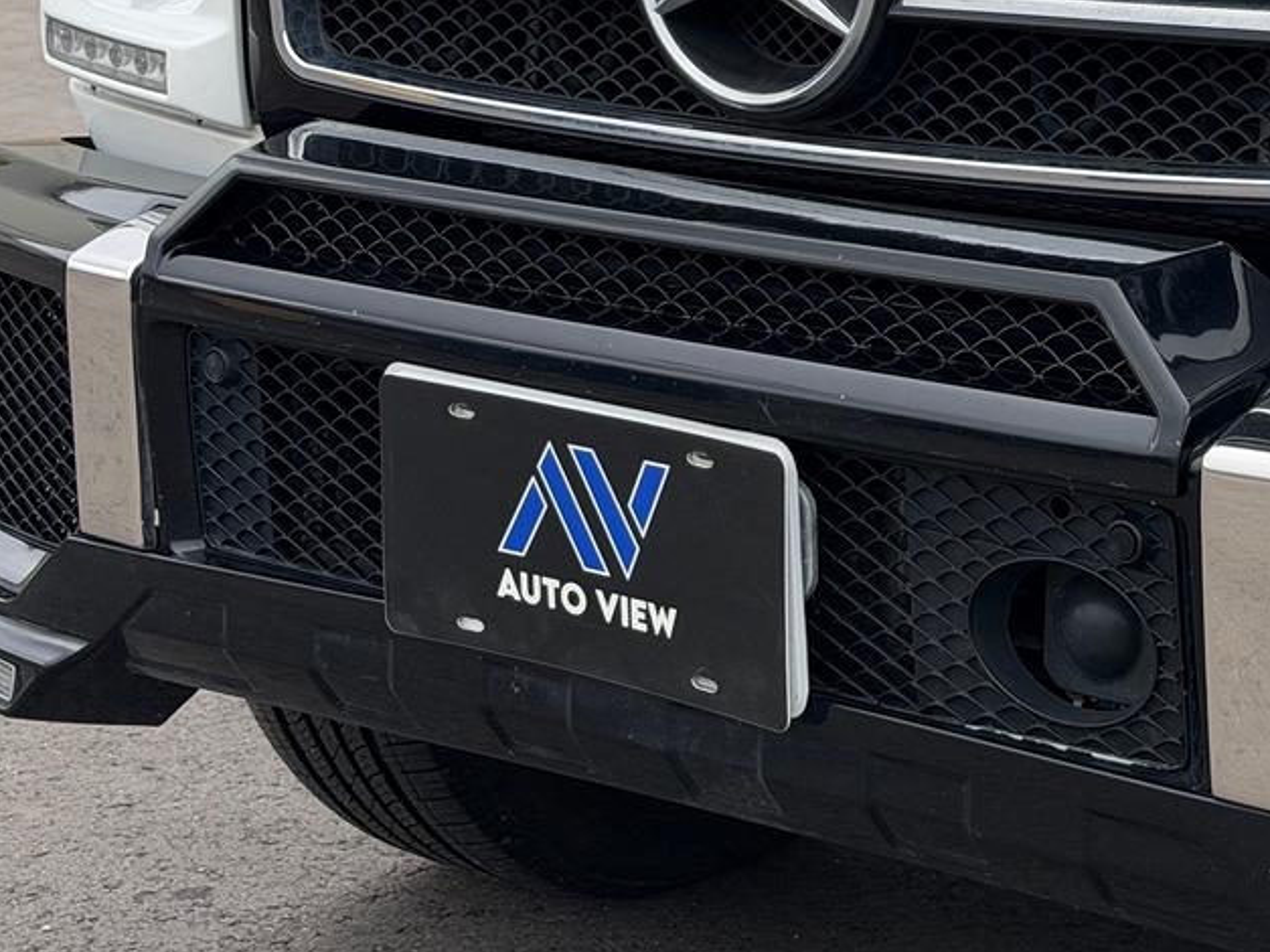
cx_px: 1082
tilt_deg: -7.1
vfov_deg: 15.0
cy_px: 209
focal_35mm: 98
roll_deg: -0.5
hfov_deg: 19.7
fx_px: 3595
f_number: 1.78
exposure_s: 1/1116
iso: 64
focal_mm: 6.76
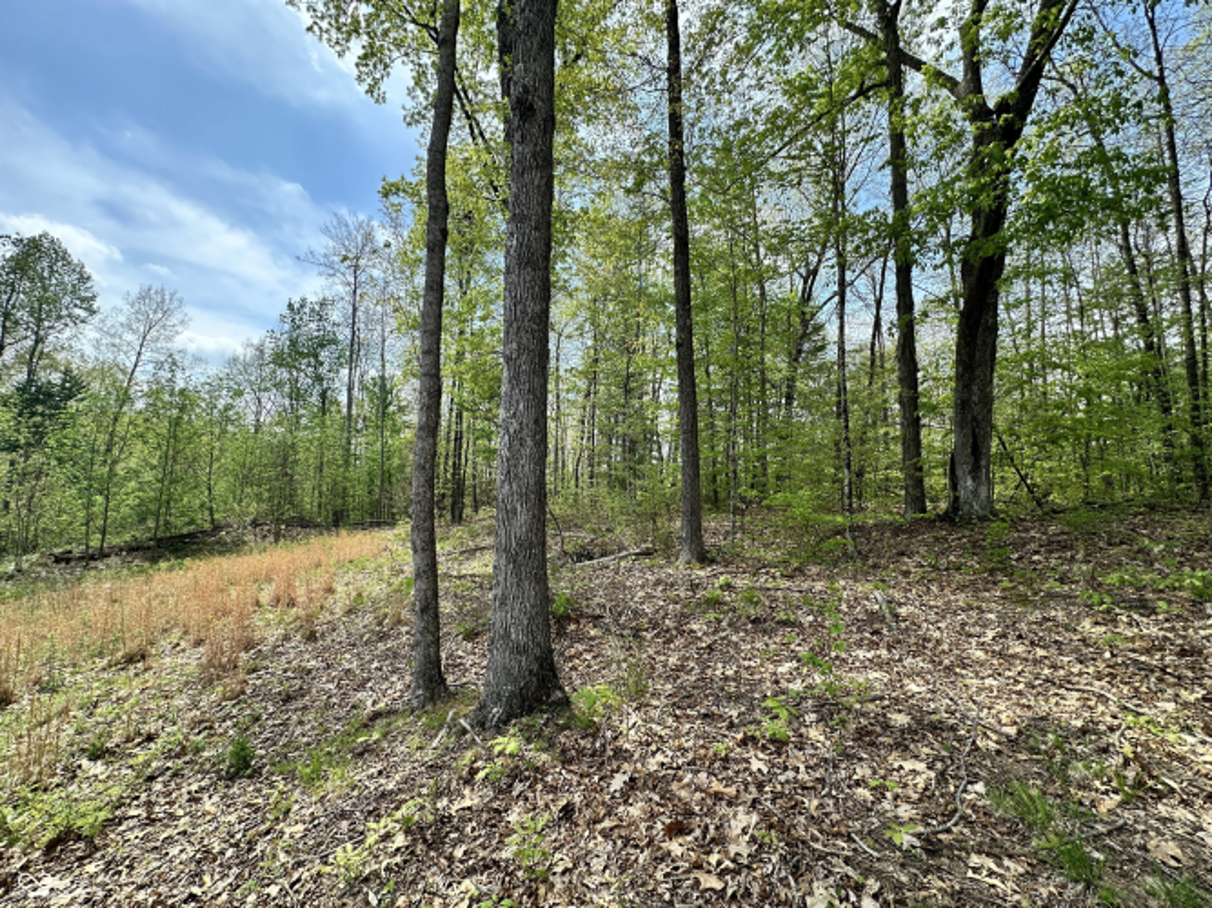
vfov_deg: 85.7
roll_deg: -2.7
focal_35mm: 14
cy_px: 454
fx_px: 490
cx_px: 606
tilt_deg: +6.6
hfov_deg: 102.1
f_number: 2.2
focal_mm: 2.22
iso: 40
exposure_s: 1/587
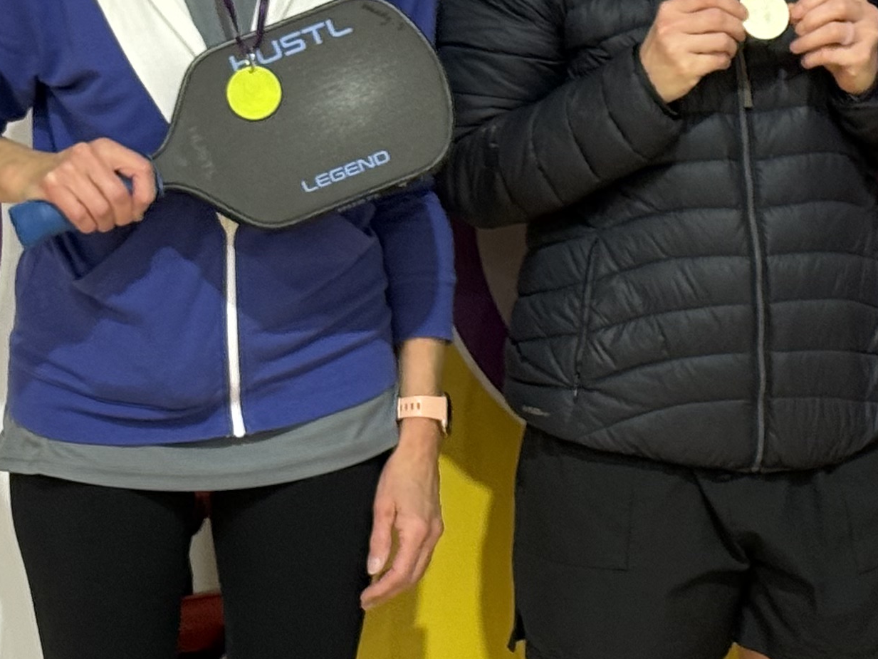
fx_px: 3983
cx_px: 642
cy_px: 126
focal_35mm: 157
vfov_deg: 9.4
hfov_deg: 12.5
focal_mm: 6.76
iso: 200
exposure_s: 1/60
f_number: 1.78
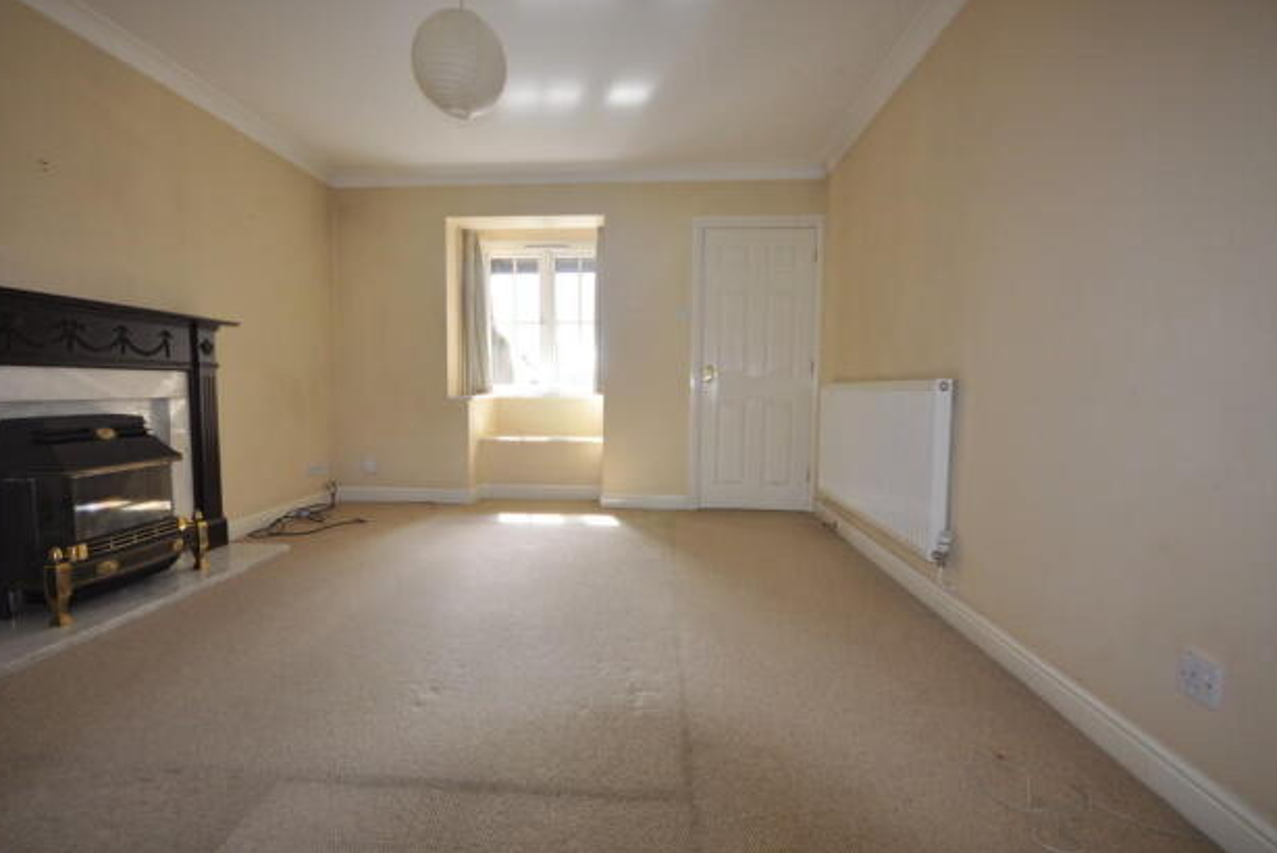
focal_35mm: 16
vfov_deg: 73.8
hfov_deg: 96.7
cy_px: 433
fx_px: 568
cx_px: 626
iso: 400
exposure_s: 1/200
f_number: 4
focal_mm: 10
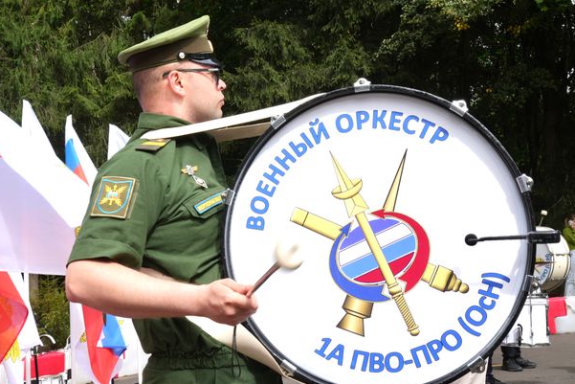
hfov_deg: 39.5
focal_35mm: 50
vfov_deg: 27.0
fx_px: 799
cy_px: 176
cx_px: 253
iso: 500
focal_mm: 43
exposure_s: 1/125
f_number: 20
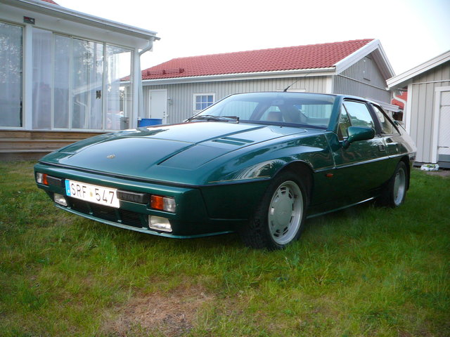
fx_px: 455
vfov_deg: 40.7
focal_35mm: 35
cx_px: 225
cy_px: 168
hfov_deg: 52.6
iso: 100
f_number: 2.8
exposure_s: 1/13
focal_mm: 5.2
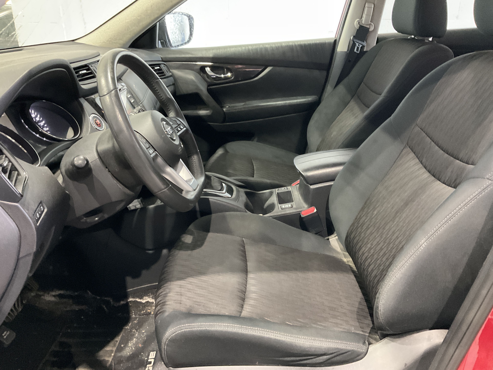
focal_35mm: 29
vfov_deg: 48.2
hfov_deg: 61.7
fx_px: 413
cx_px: 246
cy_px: 185
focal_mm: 3
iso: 400
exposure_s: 1/30
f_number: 1.8
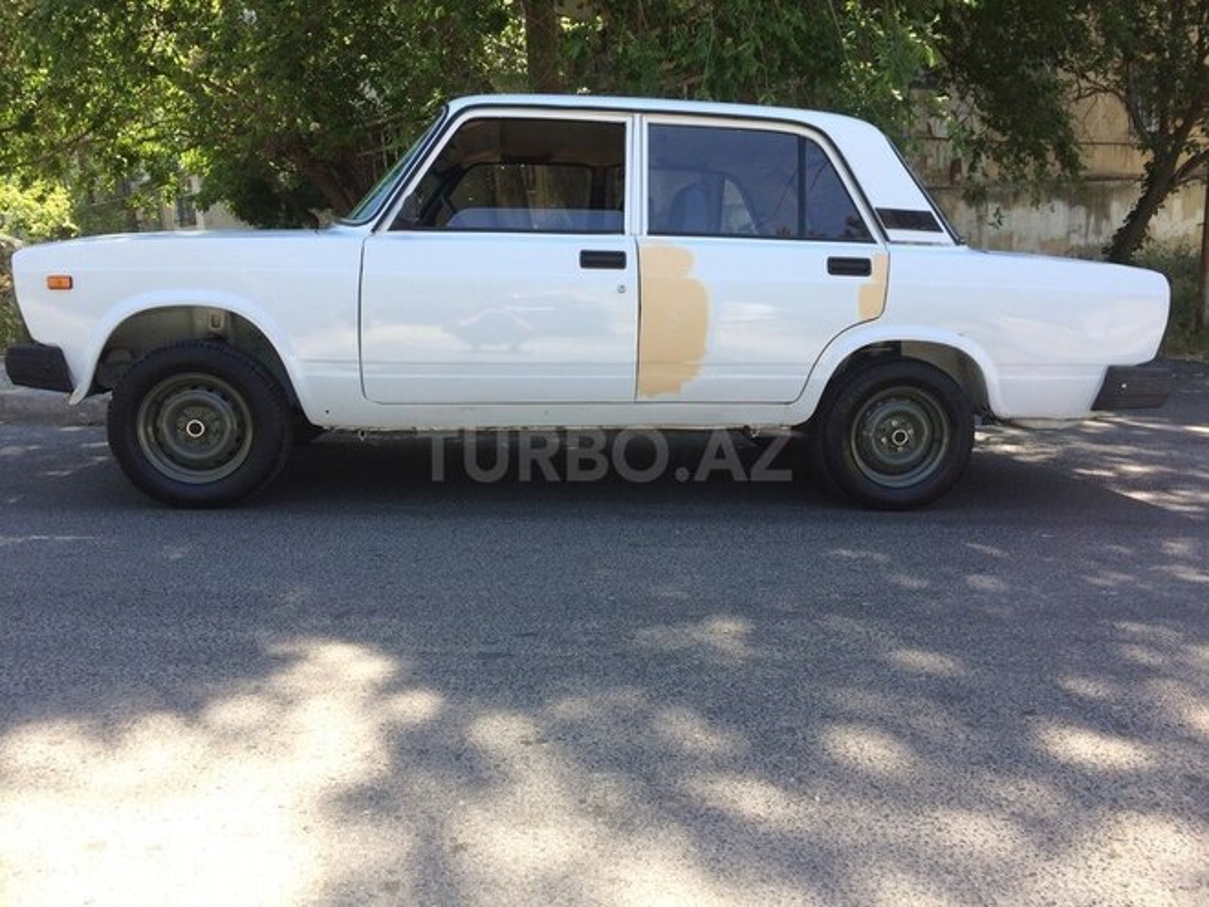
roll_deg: +3.9
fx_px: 1013
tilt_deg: -10.2
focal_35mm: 29
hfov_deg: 61.7
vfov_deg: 48.2
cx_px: 604
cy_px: 454
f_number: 2.2
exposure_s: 1/380
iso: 32
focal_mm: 4.15
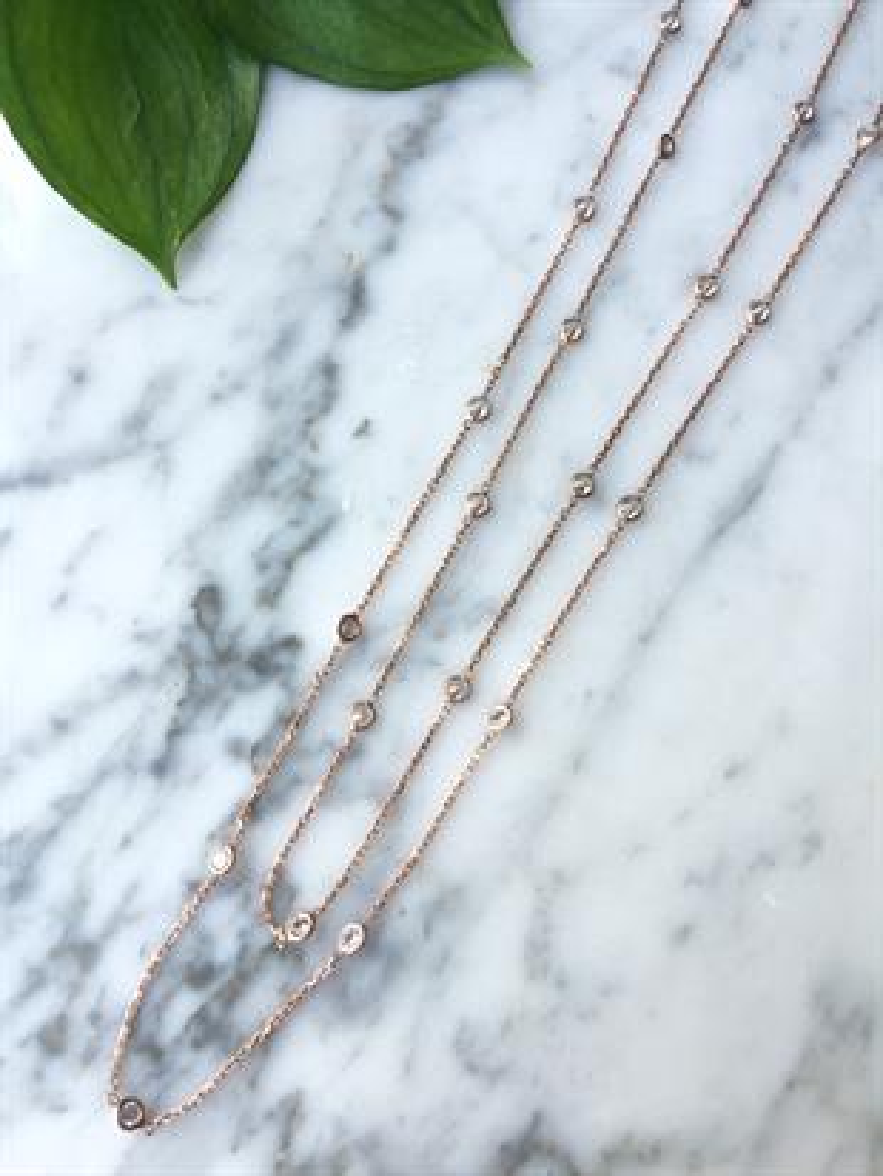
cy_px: 588
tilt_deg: -79.2
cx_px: 442
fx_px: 986
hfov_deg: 48.3
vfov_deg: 61.6
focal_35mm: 29
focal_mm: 4.15
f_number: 2.2
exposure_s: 1/134
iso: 32
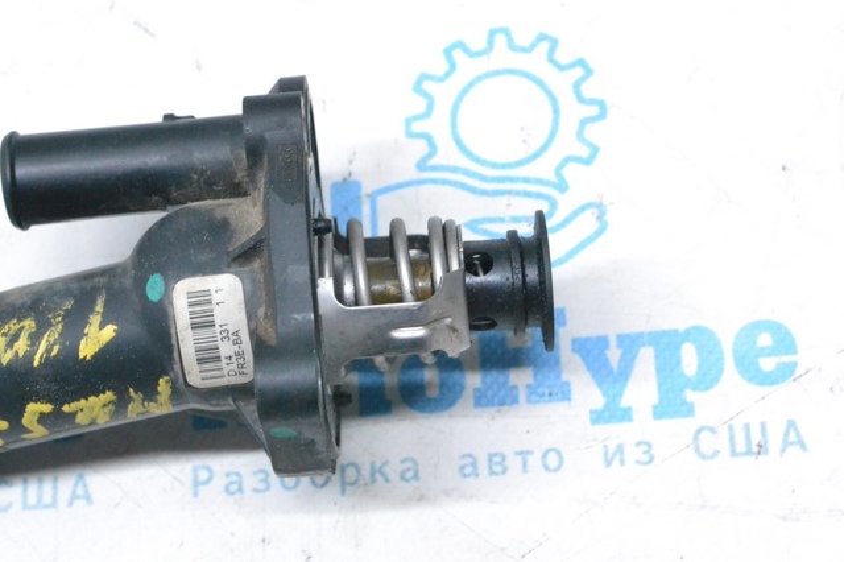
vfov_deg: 16.5
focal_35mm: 82
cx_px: 422
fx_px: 1933
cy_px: 281
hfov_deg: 24.6
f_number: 9
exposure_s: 1/160
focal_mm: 55
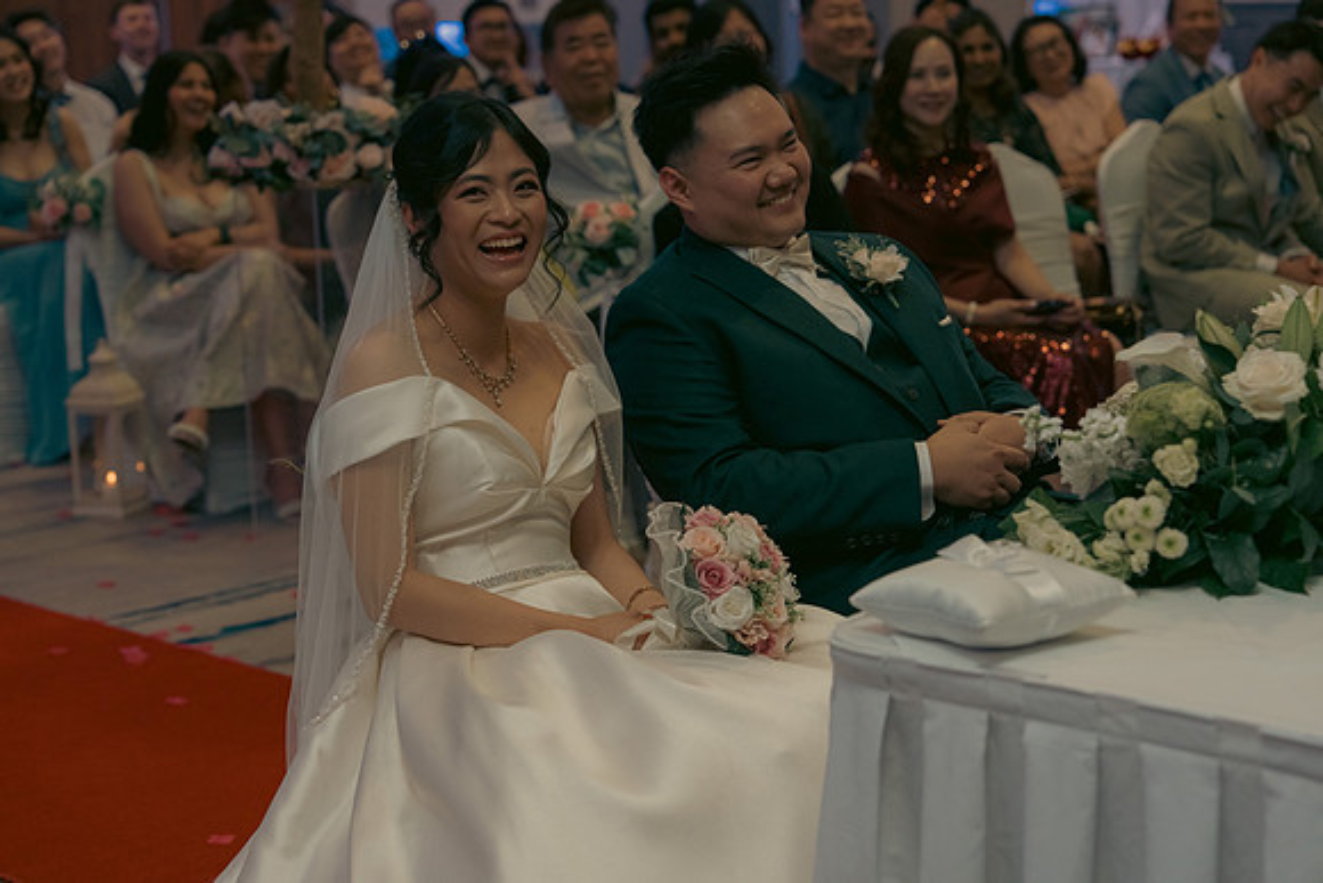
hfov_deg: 28.8
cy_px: 442
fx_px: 2573
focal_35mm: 70
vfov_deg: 19.5
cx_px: 662
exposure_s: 1/160
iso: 2500
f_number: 3.5
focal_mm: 70
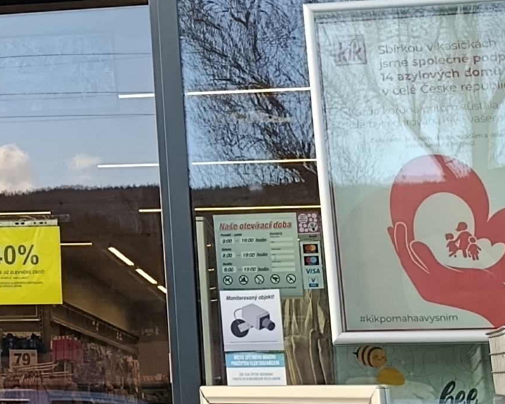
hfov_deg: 16.9
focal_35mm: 107
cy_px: -102
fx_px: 1600
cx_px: -144
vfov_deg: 13.9
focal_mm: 6.11
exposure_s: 1/100
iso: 82
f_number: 1.65
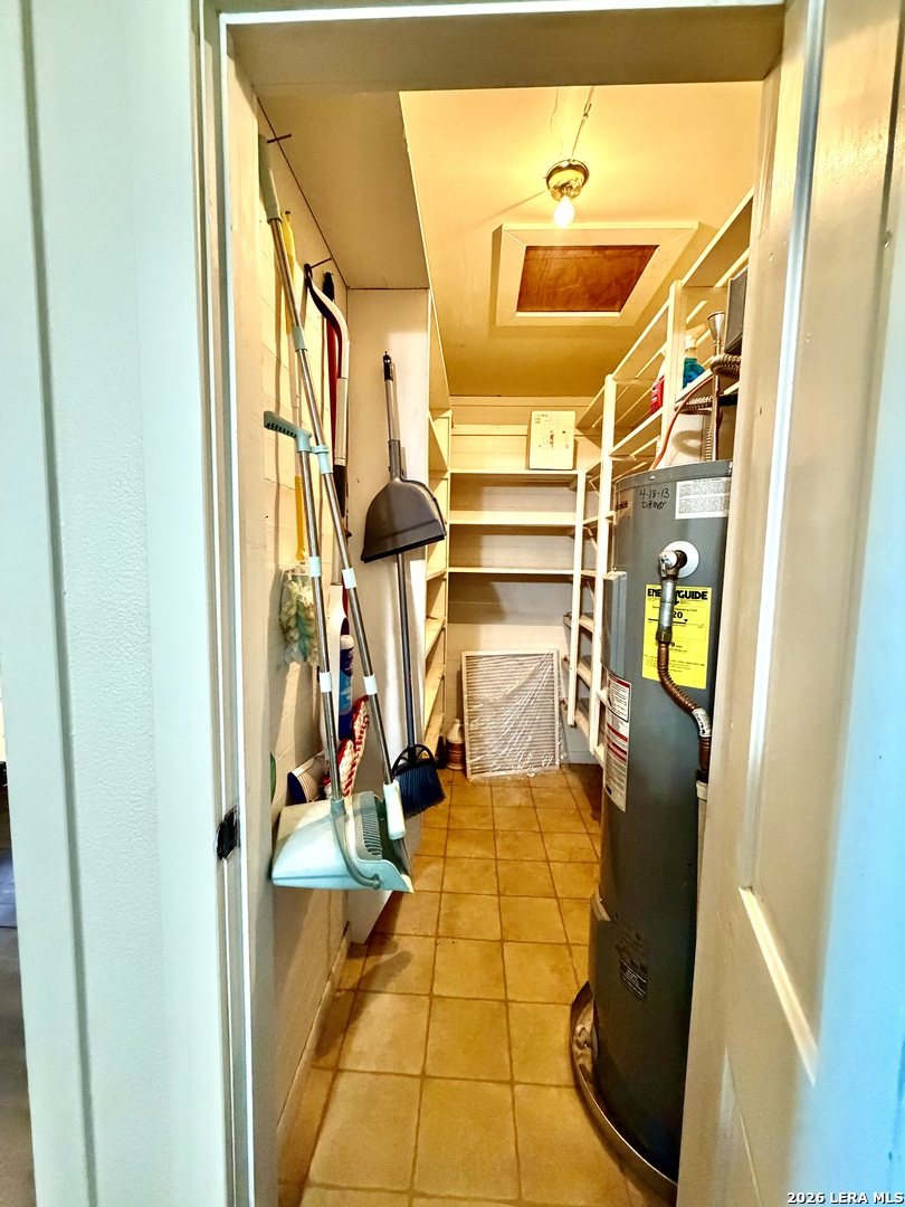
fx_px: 488
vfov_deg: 102.1
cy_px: 604
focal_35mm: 14
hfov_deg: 85.7
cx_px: 452
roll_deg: -0.7
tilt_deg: -5.2
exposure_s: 1/60
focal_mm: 2.22
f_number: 2.2
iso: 800
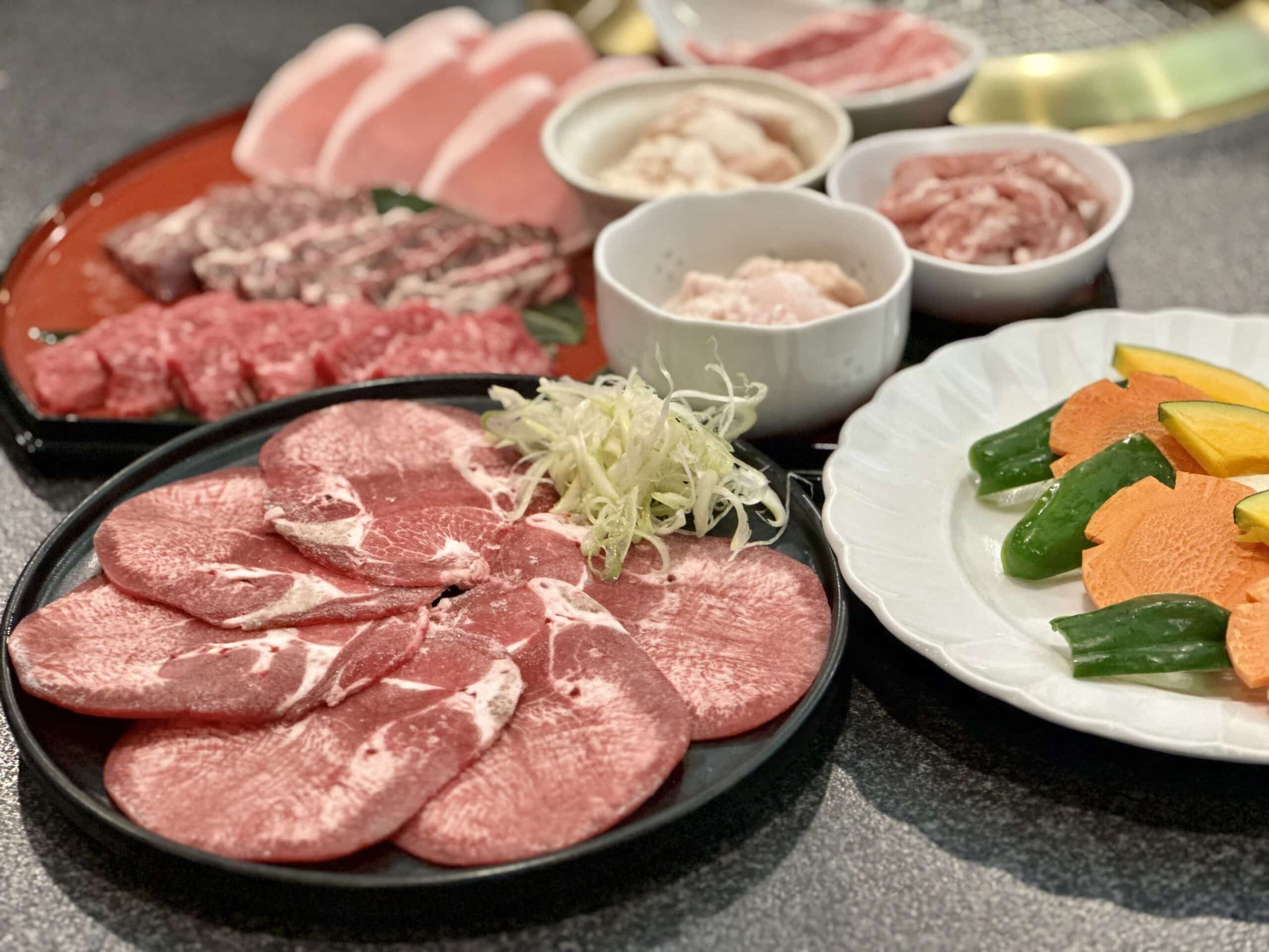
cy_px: 476
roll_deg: +1.2
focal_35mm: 77
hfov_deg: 25.3
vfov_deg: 19.1
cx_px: 634
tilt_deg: -29.3
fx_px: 2823
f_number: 2.8
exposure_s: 1/25
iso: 400
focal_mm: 9
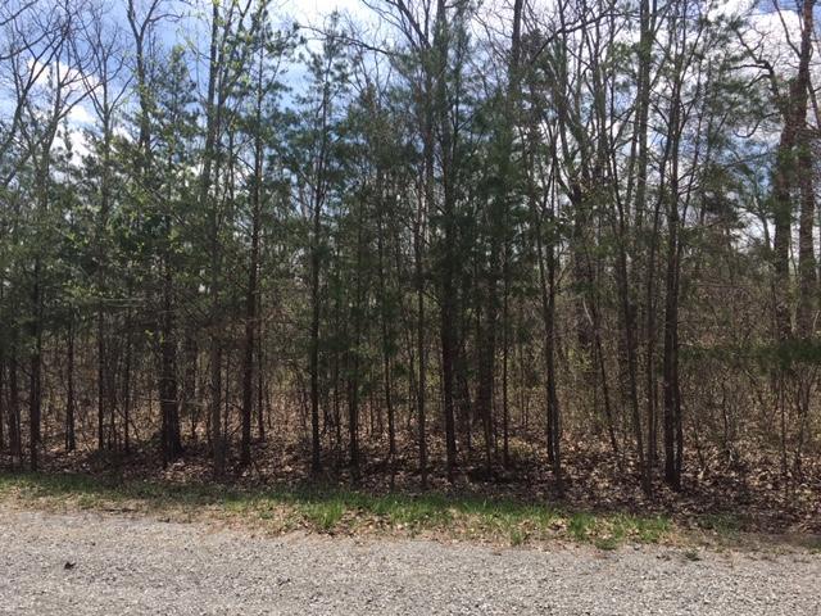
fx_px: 688
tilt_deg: +5.4
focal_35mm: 29
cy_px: 308
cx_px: 410
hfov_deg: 61.7
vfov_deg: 48.2
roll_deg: -1.6
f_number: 2.2
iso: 25
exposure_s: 1/1115
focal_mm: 4.15
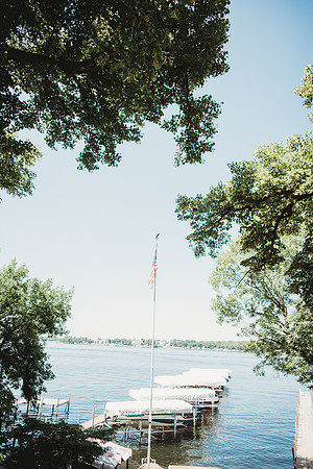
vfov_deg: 73.7
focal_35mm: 24
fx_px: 313
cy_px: 234
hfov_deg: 53.1
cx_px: 156
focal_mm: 24
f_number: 2.2
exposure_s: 1/800
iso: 100
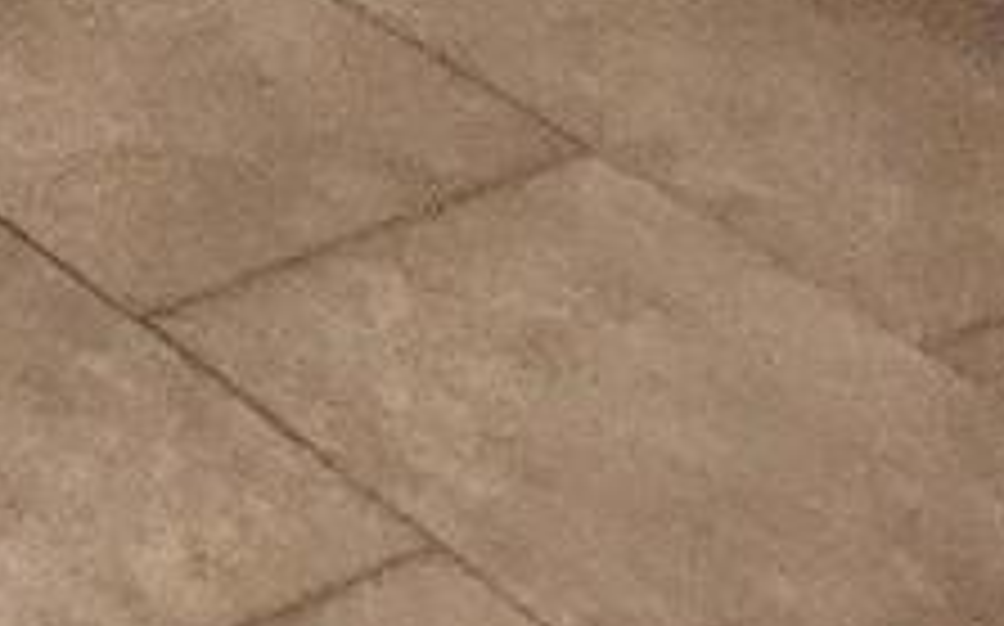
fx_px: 2707
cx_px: -1346
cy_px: -2013
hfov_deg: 14.5
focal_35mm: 99
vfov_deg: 7.6
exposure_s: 1/30
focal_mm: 1.7
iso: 320
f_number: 2.2
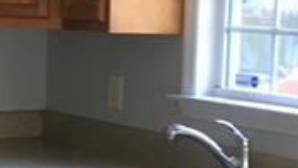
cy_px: 139
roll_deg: -0.6
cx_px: 46
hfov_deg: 15.4
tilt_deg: -6.3
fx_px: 1090
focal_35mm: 138
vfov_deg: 8.8
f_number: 2.2
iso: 64
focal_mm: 4.15
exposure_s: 1/30
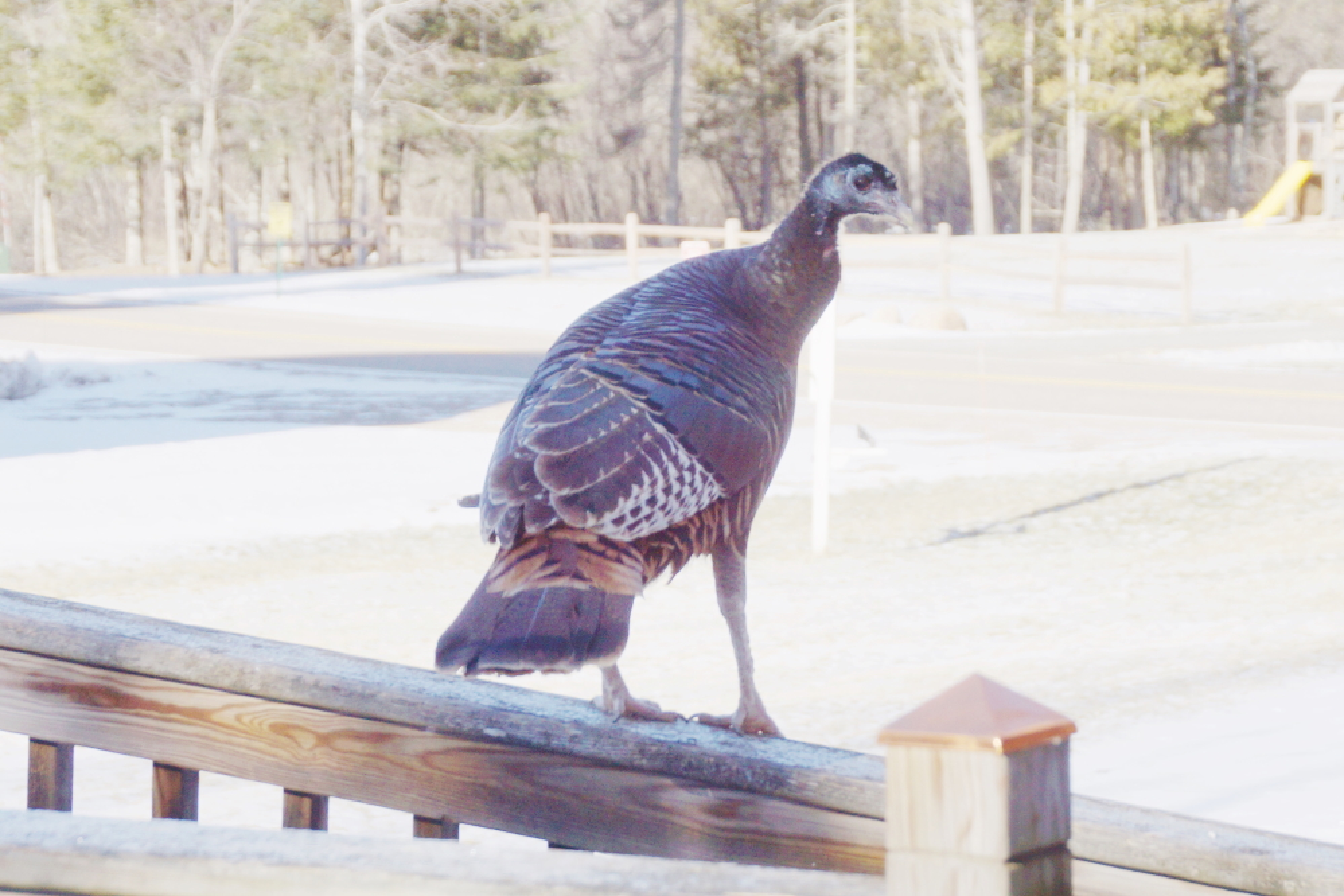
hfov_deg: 22.6
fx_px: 3360
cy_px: 448
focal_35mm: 90
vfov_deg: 15.2
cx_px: 672
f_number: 6.3
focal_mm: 60
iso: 100
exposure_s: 1/160
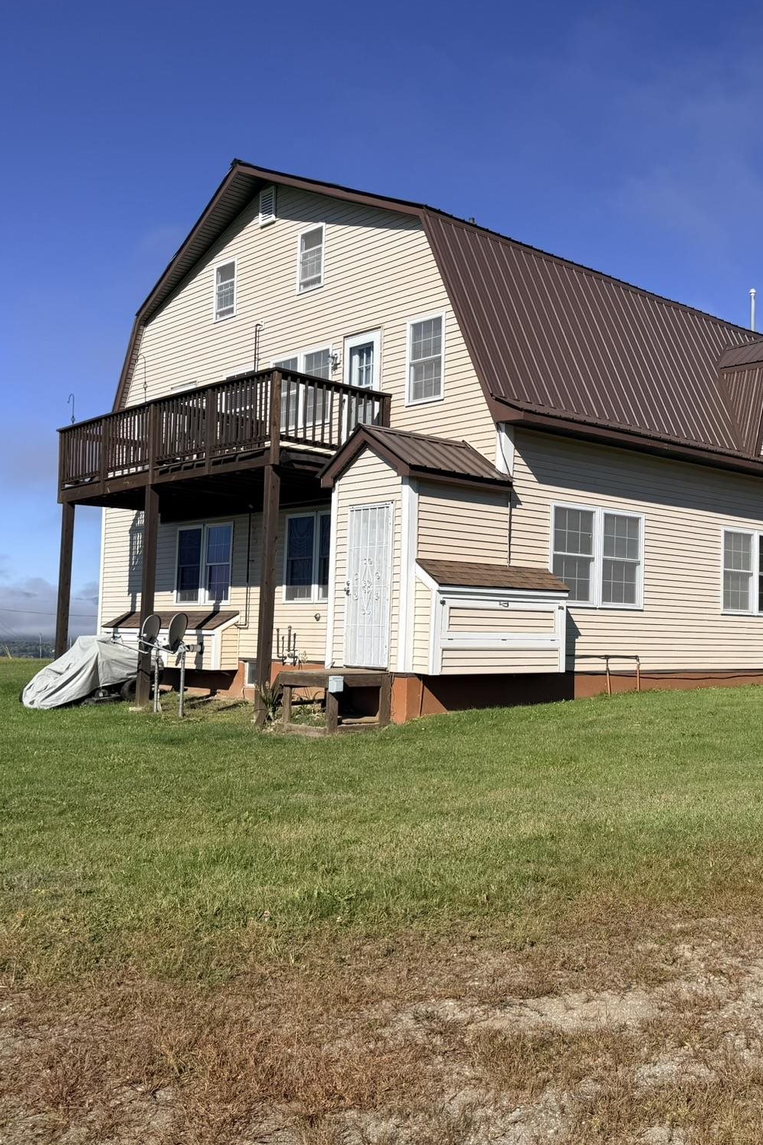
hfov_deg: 37.5
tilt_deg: +4.0
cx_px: 611
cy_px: 567
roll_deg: -0.7
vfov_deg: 55.8
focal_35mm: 34
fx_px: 1081
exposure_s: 1/7353
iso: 80
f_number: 1.78
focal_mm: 6.76
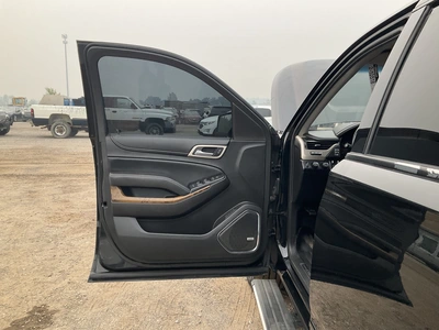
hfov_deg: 61.7
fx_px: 368
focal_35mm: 29
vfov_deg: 48.2
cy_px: 165
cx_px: 220
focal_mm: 3
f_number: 1.8
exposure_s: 1/514
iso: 25
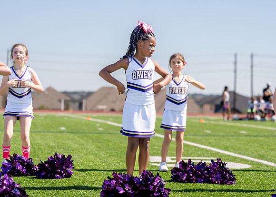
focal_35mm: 104
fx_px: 815
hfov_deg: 19.2
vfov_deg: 13.8
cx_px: 145
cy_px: 93
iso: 200
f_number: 2.8
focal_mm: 86
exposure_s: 1/2500
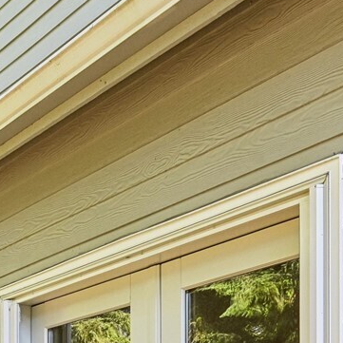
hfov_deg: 20.8
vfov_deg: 19.5
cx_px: -19
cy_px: 477
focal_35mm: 80
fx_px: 897
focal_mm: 20
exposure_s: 1/160
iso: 400
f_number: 8
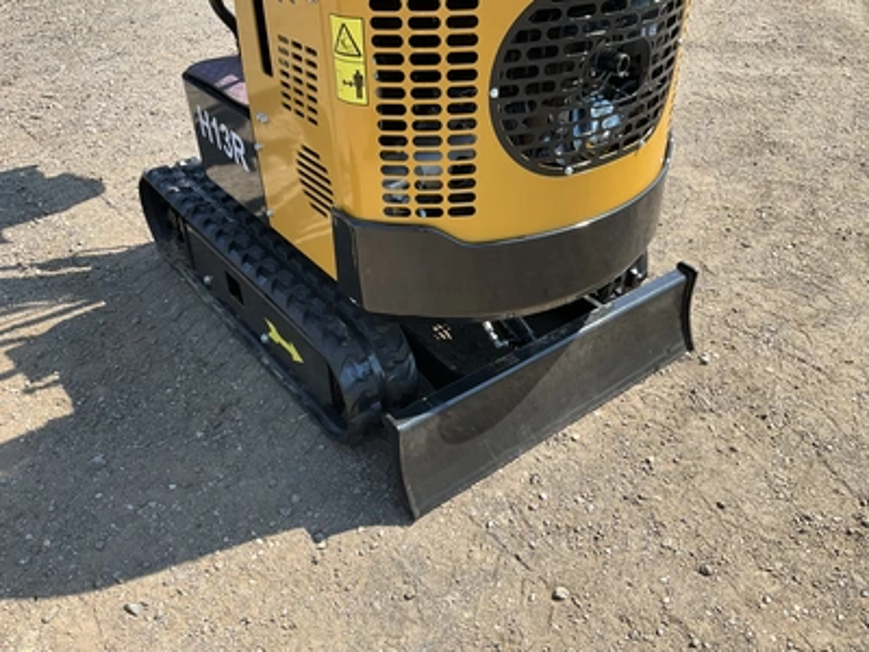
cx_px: 434
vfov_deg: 48.2
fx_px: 728
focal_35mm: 29
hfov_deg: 61.7
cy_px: 326
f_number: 1.8
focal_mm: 3
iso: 25
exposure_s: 1/691
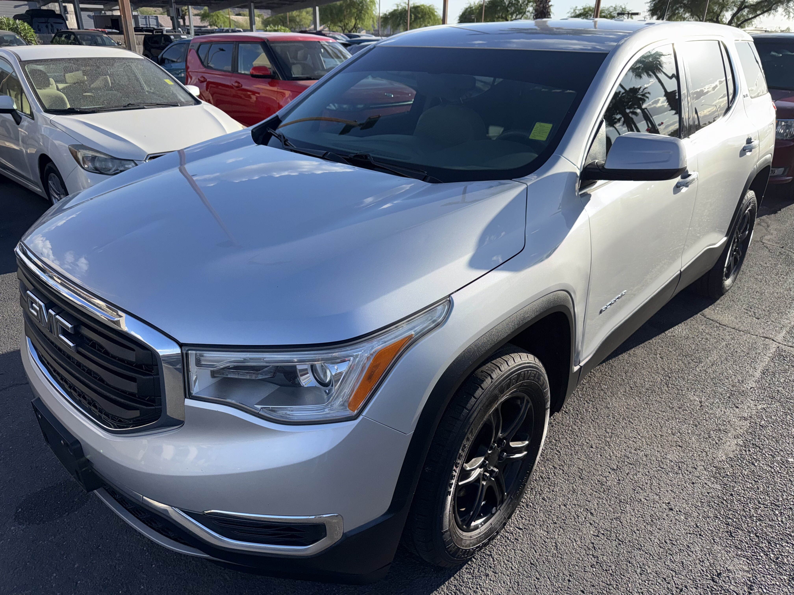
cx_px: 397
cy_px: 298
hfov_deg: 71.6
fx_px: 550
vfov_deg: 56.8
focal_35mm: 24
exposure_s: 1/2611
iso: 100
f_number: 1.78
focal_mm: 6.76
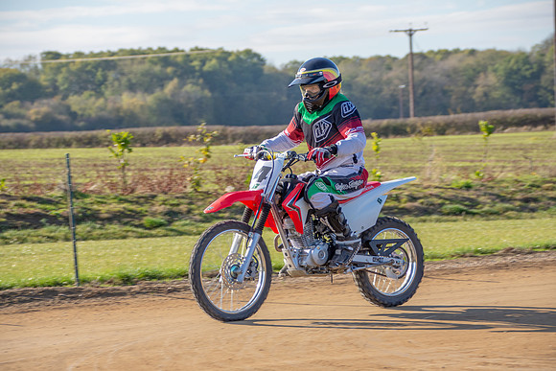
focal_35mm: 180
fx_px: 2781
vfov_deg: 7.6
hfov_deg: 11.4
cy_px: 186
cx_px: 278
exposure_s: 1/500
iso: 200
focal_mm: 120
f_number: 7.1
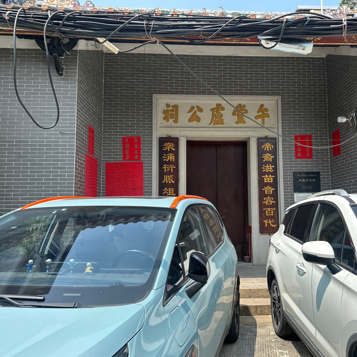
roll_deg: -0.2
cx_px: 218
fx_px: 350
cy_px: 179
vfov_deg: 54.0
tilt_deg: +4.9
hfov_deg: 53.6
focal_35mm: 30
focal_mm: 6.86
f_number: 1.78
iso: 80
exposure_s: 1/2410
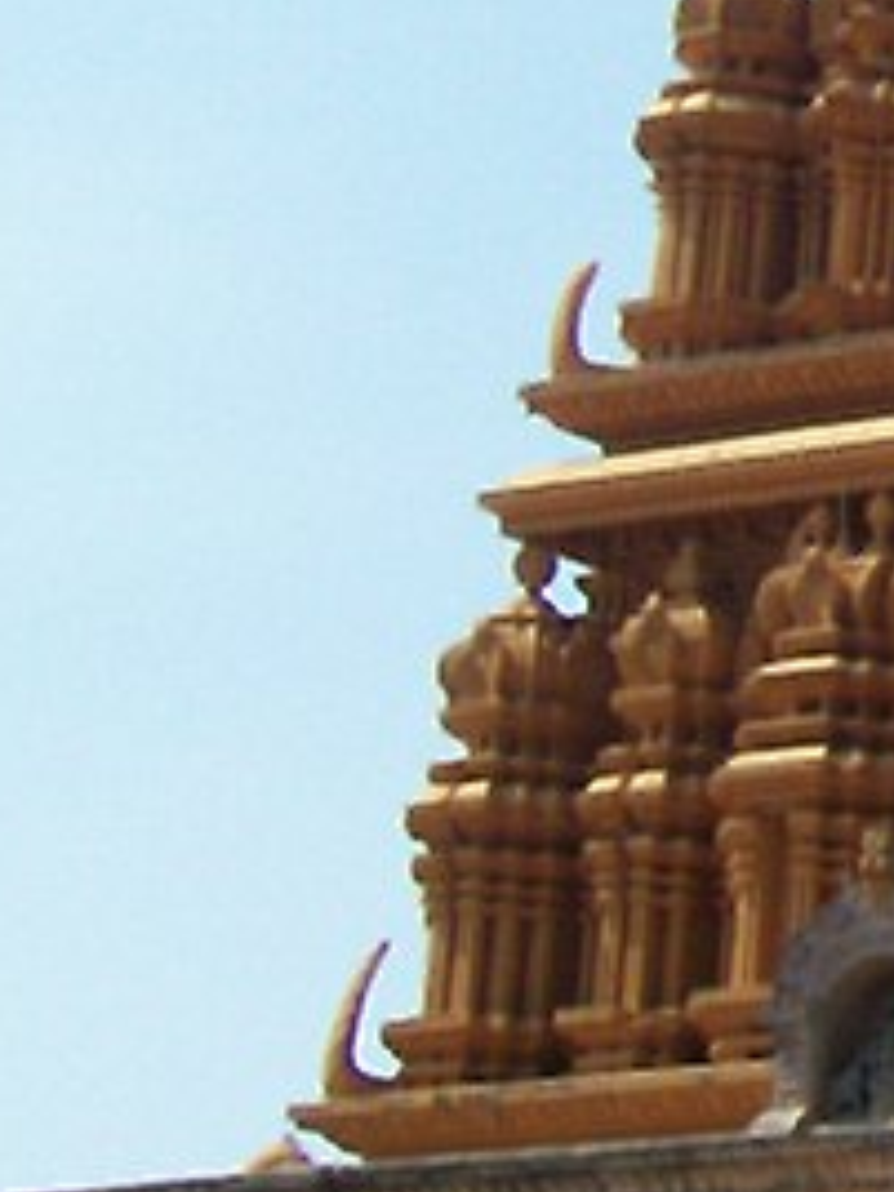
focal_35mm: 211
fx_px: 7266
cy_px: -165
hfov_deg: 6.6
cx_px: 2228
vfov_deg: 9.3
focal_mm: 5.6
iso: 80
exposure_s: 1/504
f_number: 5.1
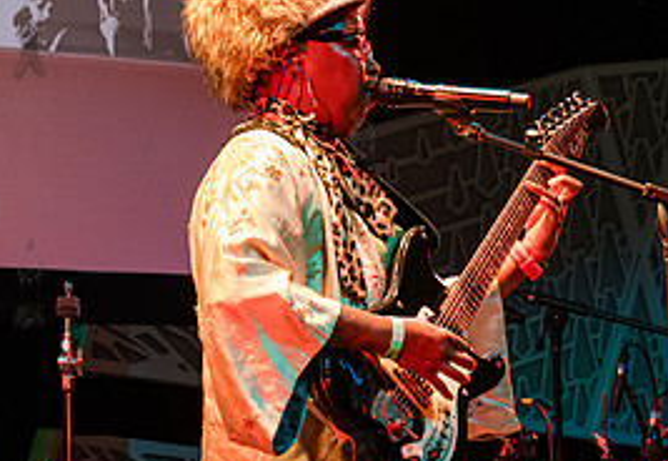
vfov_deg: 5.1
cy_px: 174
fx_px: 5175
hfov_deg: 7.4
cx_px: 262
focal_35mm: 276
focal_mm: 113
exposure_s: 1/400
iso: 10000
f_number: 4.5
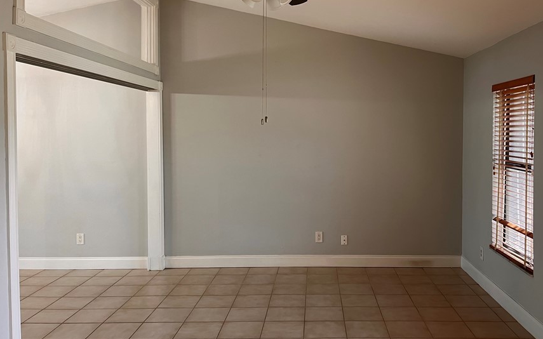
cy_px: 138
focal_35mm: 33
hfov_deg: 57.8
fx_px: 488
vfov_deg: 38.2
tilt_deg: -1.7
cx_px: 321
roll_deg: +0.5
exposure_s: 1/60
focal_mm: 5.1
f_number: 1.6
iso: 100
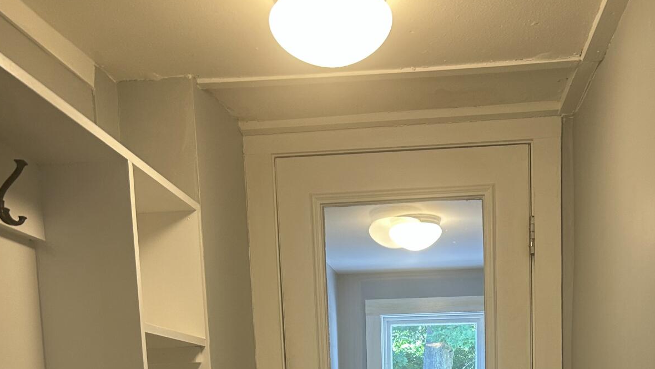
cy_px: 522
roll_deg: +1.5
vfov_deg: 21.6
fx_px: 834
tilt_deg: -8.3
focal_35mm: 48
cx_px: 400
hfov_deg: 42.6
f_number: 1.5
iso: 80
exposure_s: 1/60
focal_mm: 5.7
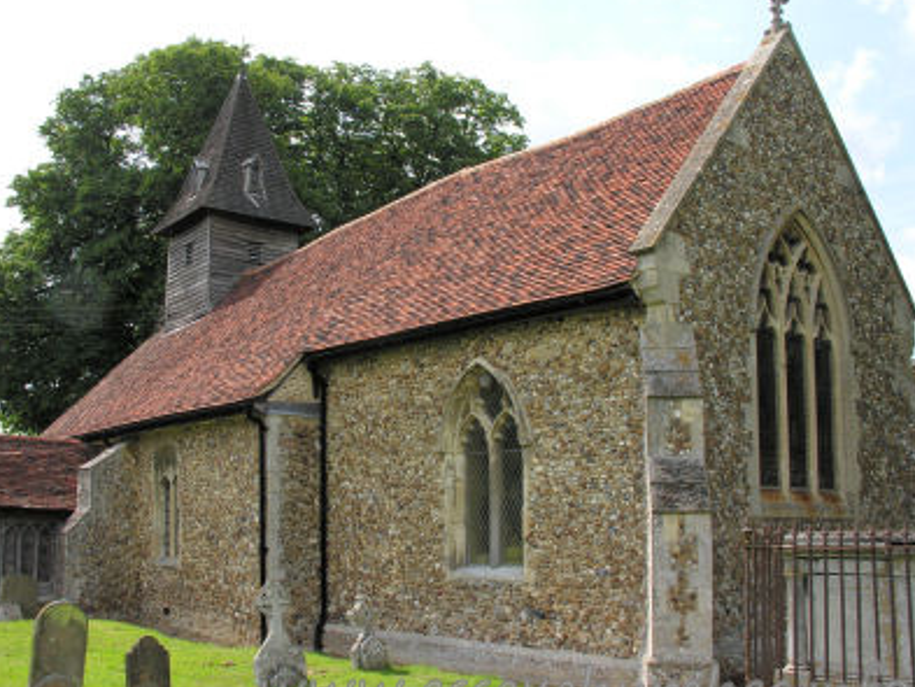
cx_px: 414
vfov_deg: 35.2
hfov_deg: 45.7
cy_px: 350
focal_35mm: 41
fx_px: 1084
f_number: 5
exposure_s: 1/168
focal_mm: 8.9
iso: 50
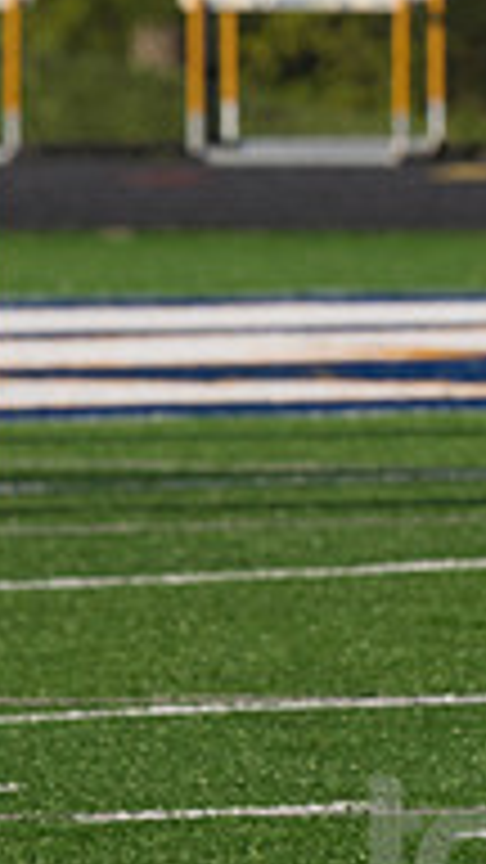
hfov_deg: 1.3
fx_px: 21696
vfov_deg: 2.3
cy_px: 306
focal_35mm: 947
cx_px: 1143
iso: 250
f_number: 5.6
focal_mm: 200
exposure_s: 1/1600
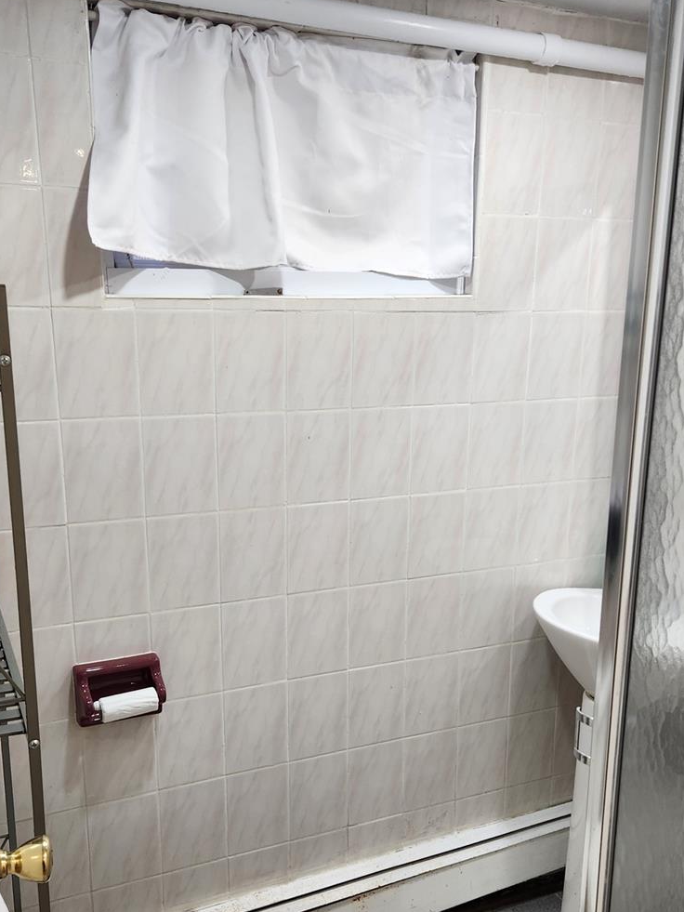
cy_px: 557
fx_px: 948
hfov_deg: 39.7
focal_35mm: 36
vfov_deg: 50.9
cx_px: 347
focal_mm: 5.4
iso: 125
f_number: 1.8
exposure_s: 1/120
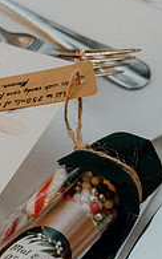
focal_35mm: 158
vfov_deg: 13.2
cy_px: 195
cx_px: -191
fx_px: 1115
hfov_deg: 7.8
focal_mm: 35
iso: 2500
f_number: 3.5
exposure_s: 1/160
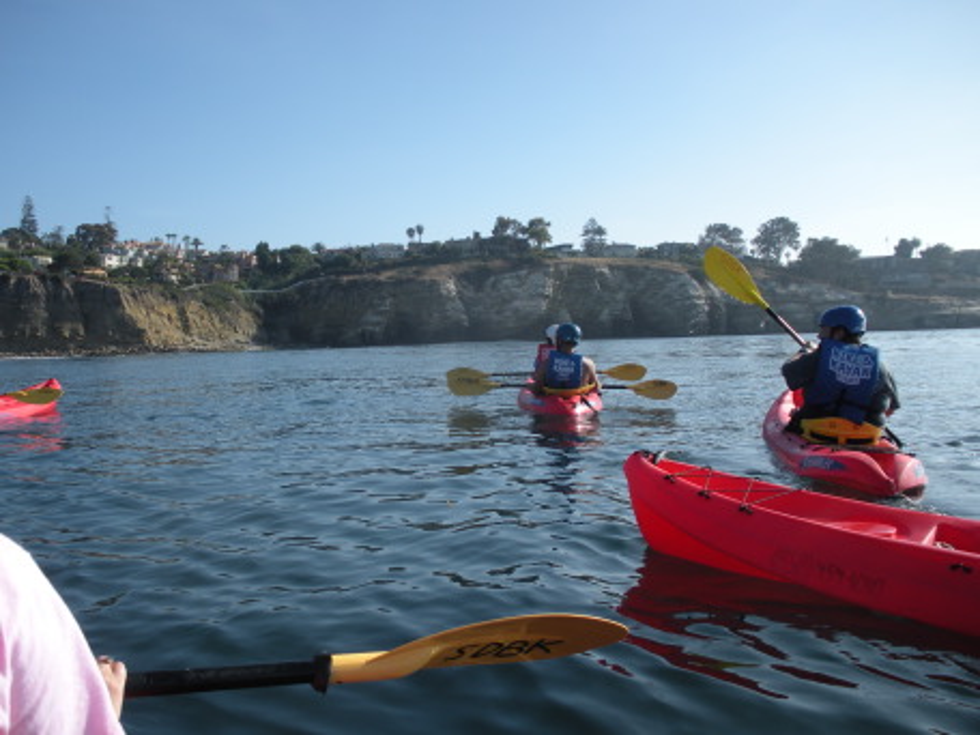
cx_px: 490
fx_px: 1019
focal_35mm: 36
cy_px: 368
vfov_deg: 39.7
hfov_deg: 51.4
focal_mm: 6.3
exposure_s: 1/667
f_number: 3.5
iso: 64
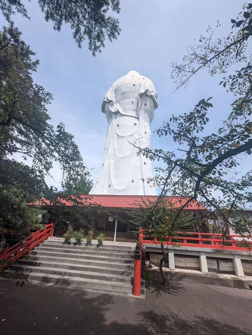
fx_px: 126
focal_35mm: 13
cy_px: 168
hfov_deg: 90.1
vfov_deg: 106.1
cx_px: 126
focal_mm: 1.95
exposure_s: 1/1481
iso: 49
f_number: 2.2
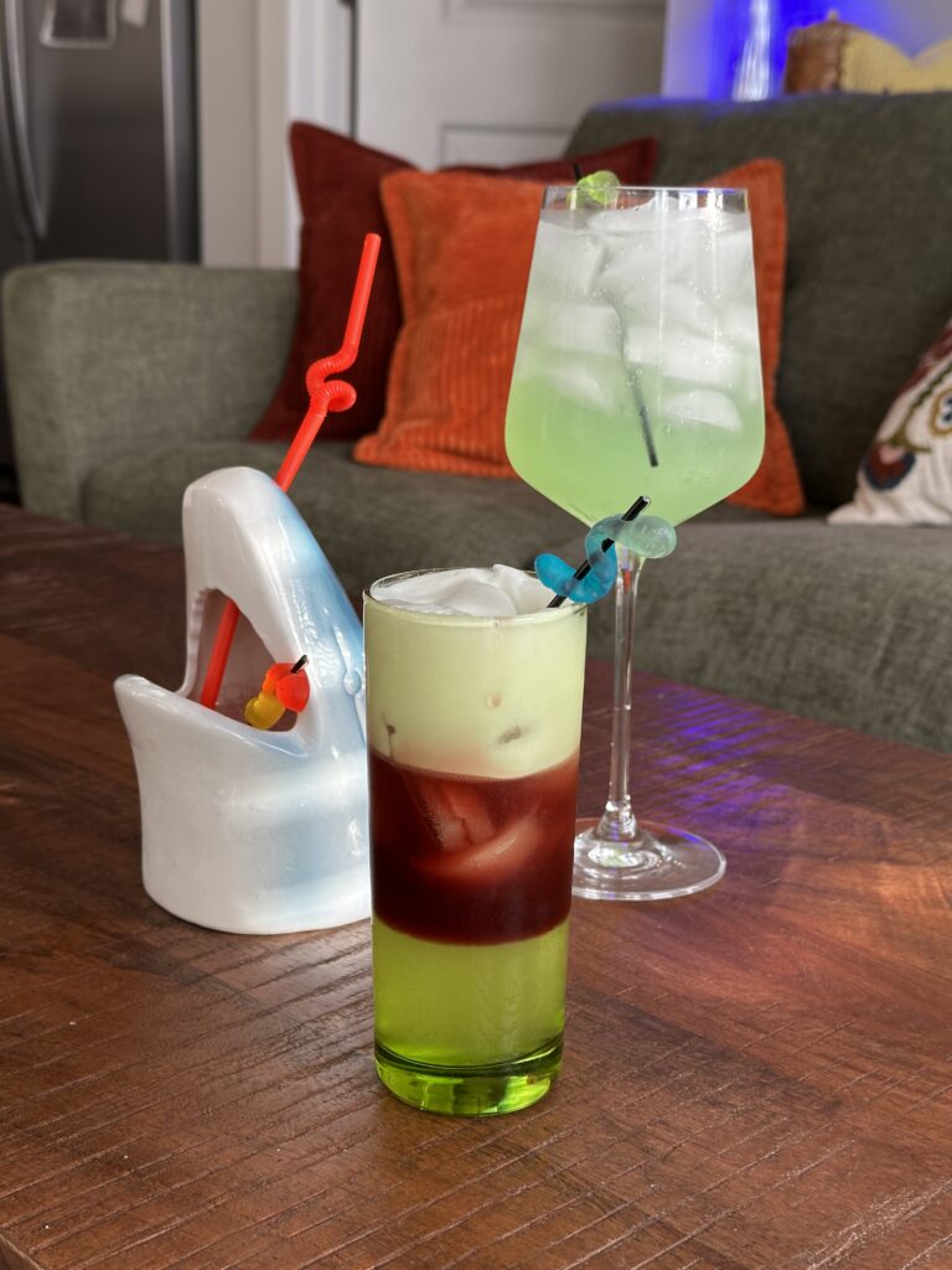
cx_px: 476
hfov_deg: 30.3
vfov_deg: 39.7
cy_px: 635
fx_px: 1760
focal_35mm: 48
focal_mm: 6.86
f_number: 1.78
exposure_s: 1/60
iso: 50
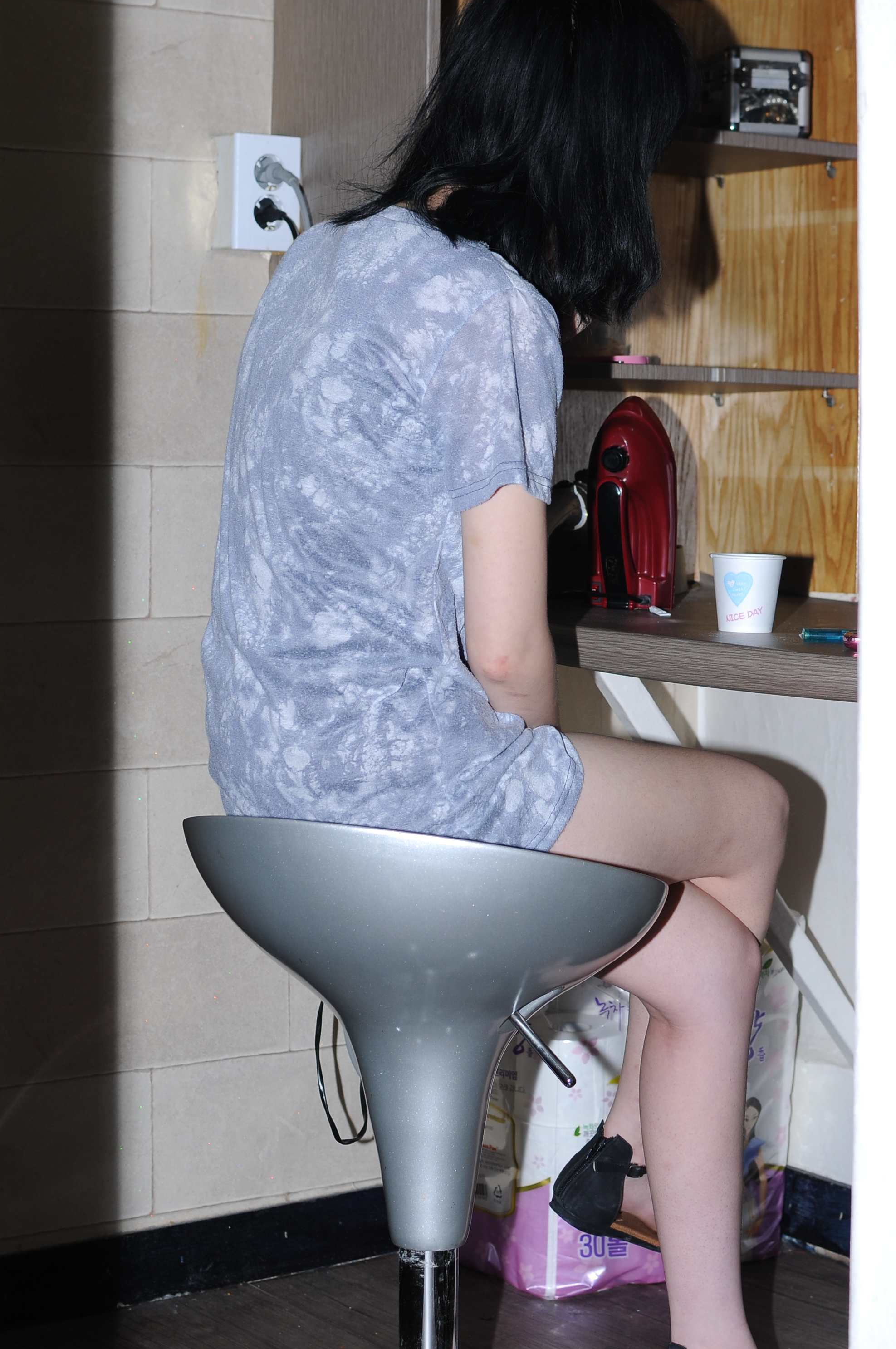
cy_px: 627
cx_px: 519
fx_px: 2834
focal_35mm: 76
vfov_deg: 26.8
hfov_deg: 18.0
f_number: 4
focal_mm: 35
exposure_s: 1/250
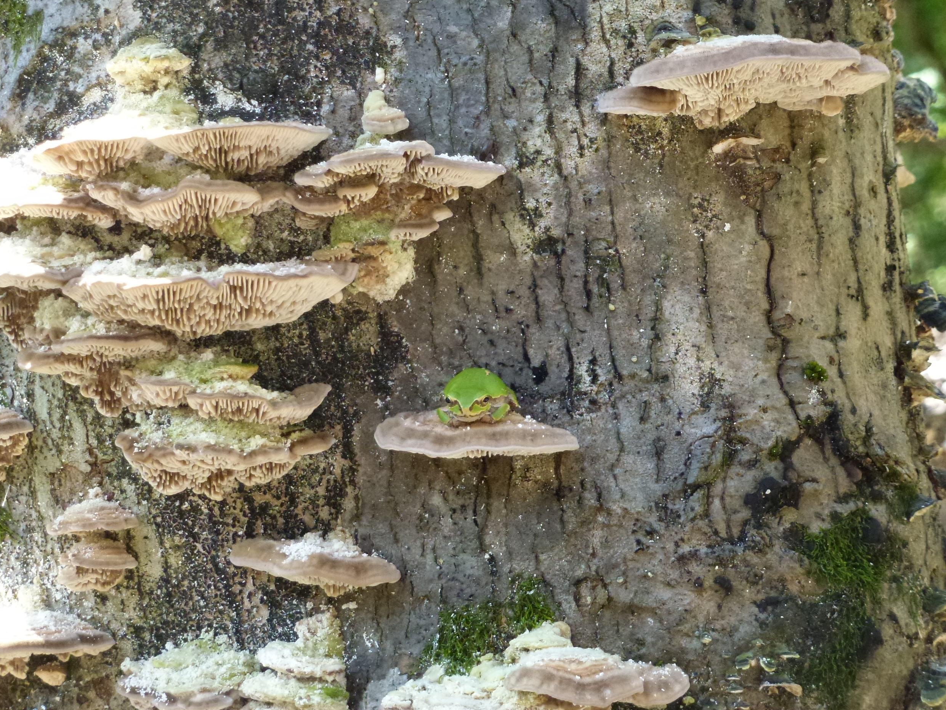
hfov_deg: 19.8
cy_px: 351
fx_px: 2706
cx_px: 460
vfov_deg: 14.9
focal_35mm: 99
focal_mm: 17.3
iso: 500
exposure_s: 1/160
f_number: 5
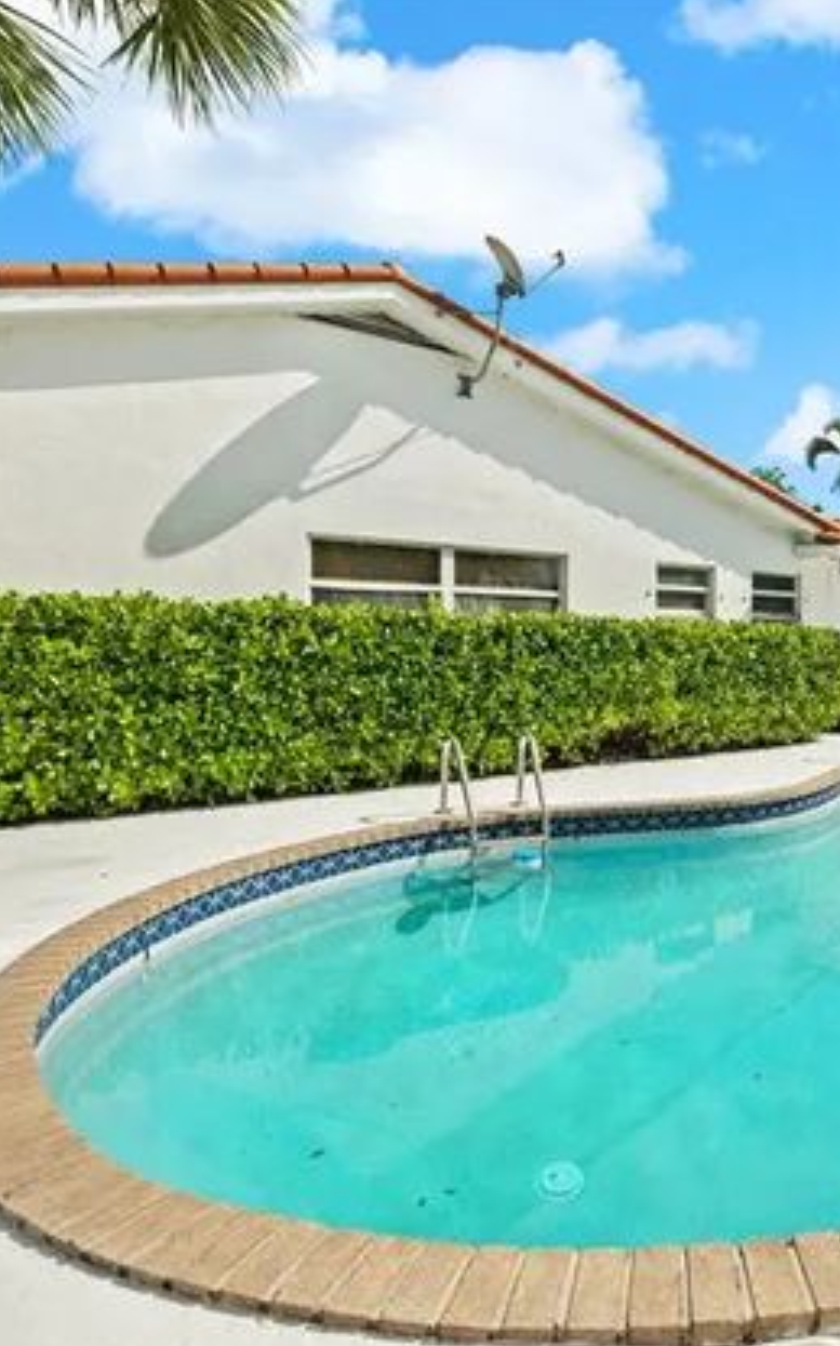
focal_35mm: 22
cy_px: 678
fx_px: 807
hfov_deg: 50.4
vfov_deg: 79.7
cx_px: 714
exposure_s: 1/1250
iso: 200
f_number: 8
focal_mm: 14
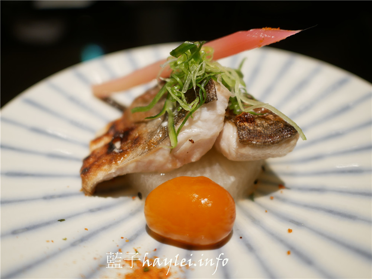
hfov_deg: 60.0
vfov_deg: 46.8
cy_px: 140
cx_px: 186
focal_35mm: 30
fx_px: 322
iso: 250
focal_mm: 15
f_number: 1.7
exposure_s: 1/60
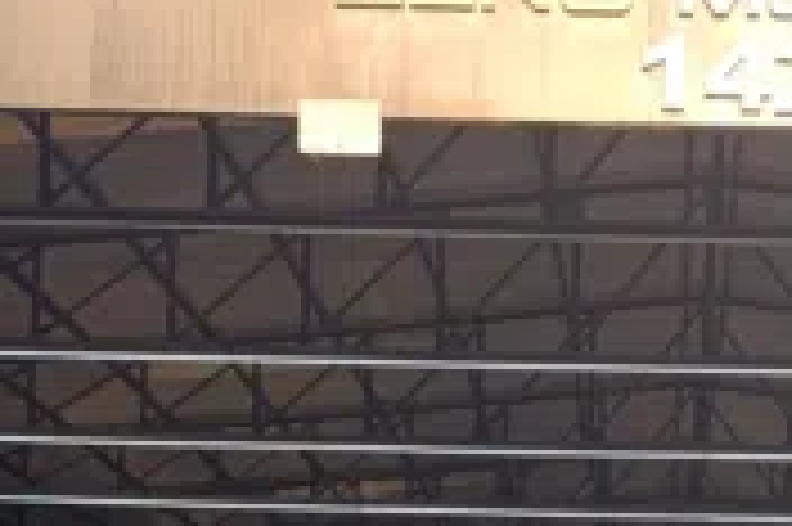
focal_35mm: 174
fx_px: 3824
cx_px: 594
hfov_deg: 11.8
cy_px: 818
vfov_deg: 7.7
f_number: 1.65
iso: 81
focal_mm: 6.11
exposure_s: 1/100
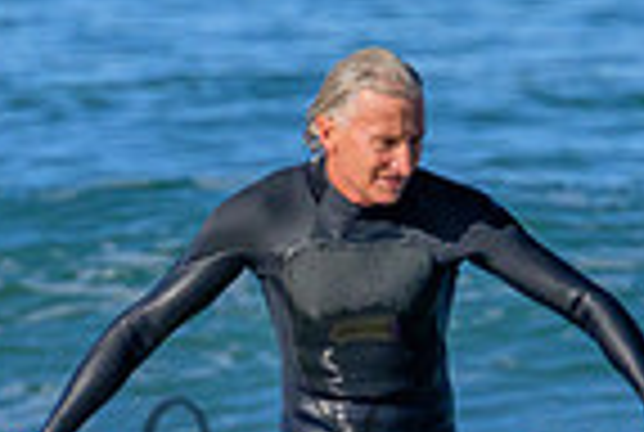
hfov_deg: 0.8
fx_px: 47110
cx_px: 338
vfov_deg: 0.5
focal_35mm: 2628
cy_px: 430
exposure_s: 1/1250
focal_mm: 650
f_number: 11
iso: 1600
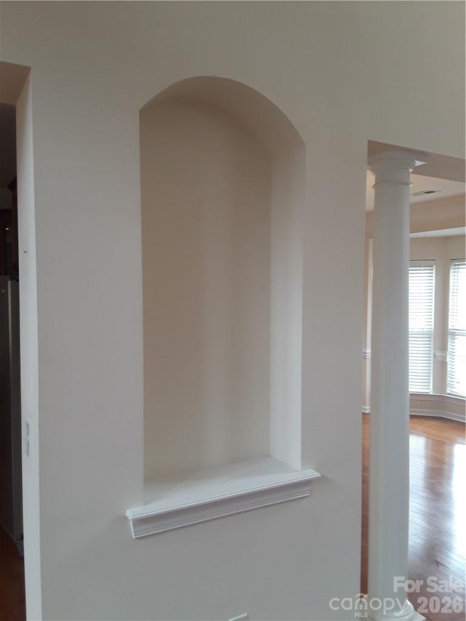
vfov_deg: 63.4
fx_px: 503
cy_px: 310
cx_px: 233
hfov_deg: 49.7
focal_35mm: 28
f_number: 1.9
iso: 50
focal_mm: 2.9
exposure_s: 1/30
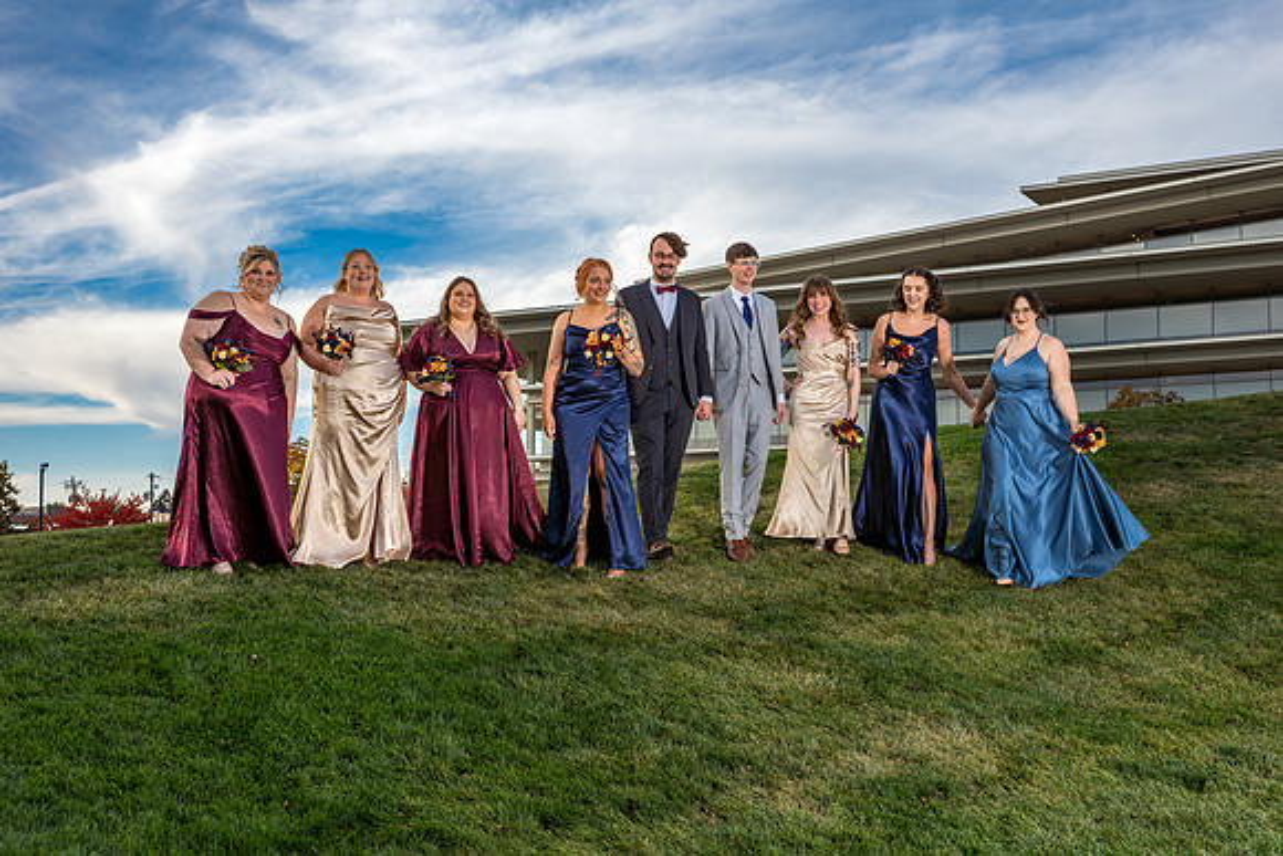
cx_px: 642
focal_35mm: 40
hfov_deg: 48.4
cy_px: 428
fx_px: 1426
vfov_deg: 33.4
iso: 100
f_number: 6.3
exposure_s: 1/250
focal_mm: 40
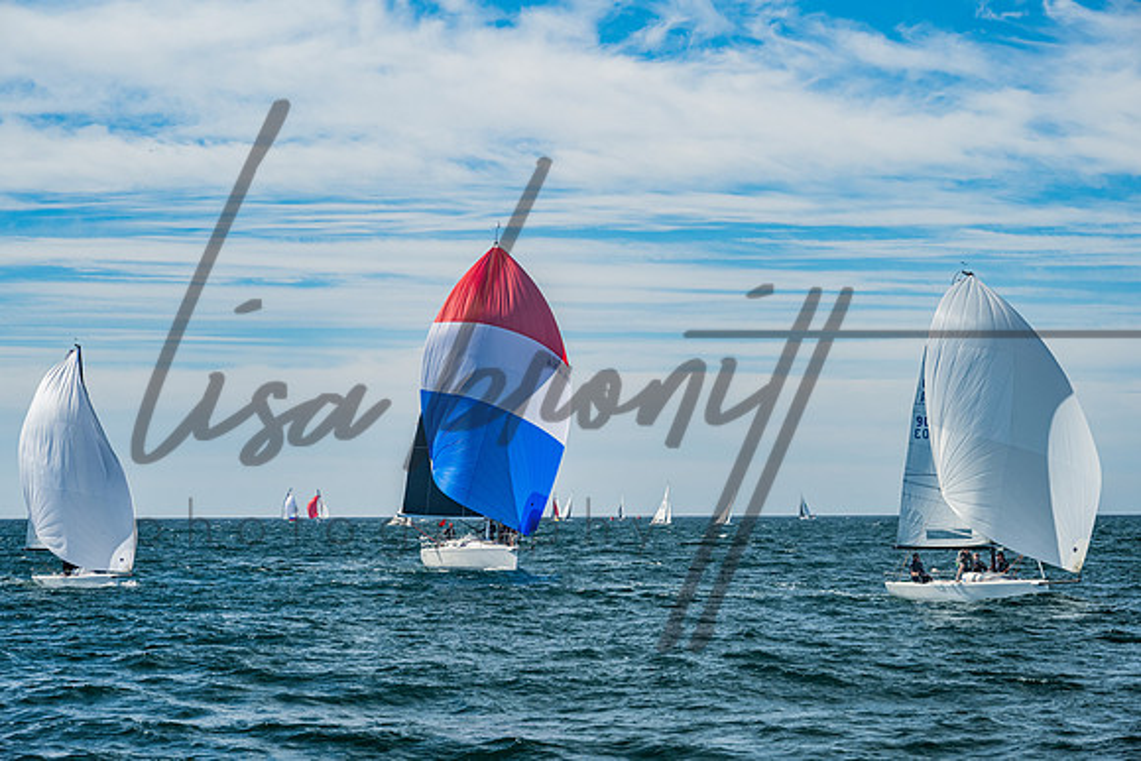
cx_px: 570
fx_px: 3220
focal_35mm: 102
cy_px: 380
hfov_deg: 20.1
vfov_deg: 13.5
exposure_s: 1/500
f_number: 10
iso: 400
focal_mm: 100
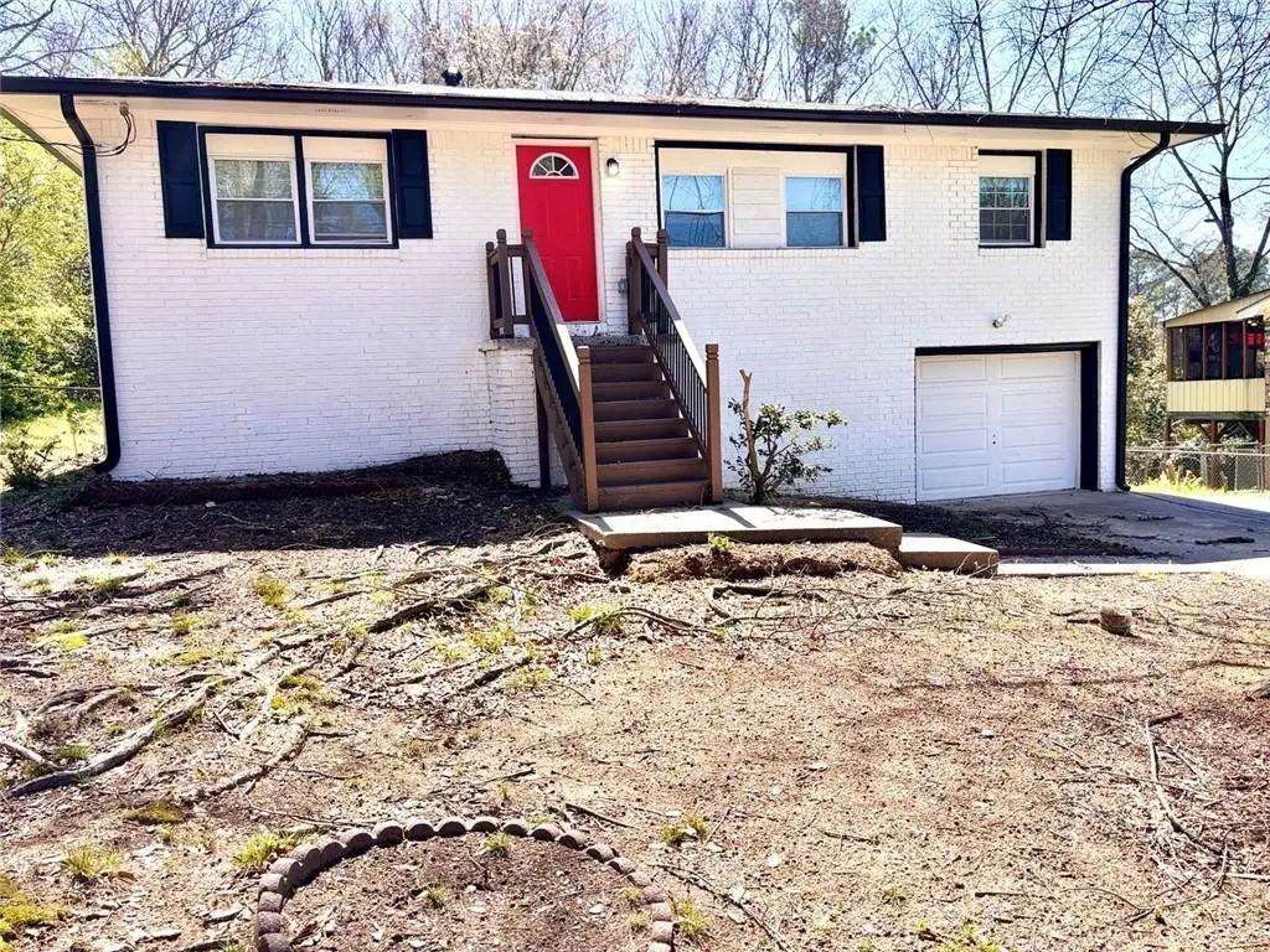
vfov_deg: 53.1
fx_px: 954
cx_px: 635
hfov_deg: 67.3
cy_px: 476
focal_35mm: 26
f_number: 1.6
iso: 50
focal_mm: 5.96
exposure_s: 1/1477
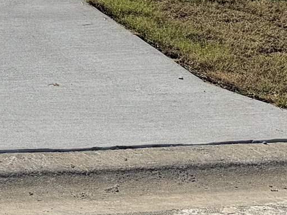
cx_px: -263
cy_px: -278
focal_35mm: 145
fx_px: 1202
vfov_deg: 9.3
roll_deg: +0.3
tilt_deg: +4.7
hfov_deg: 12.2
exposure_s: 1/10309
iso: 100
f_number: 1.78
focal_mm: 6.76
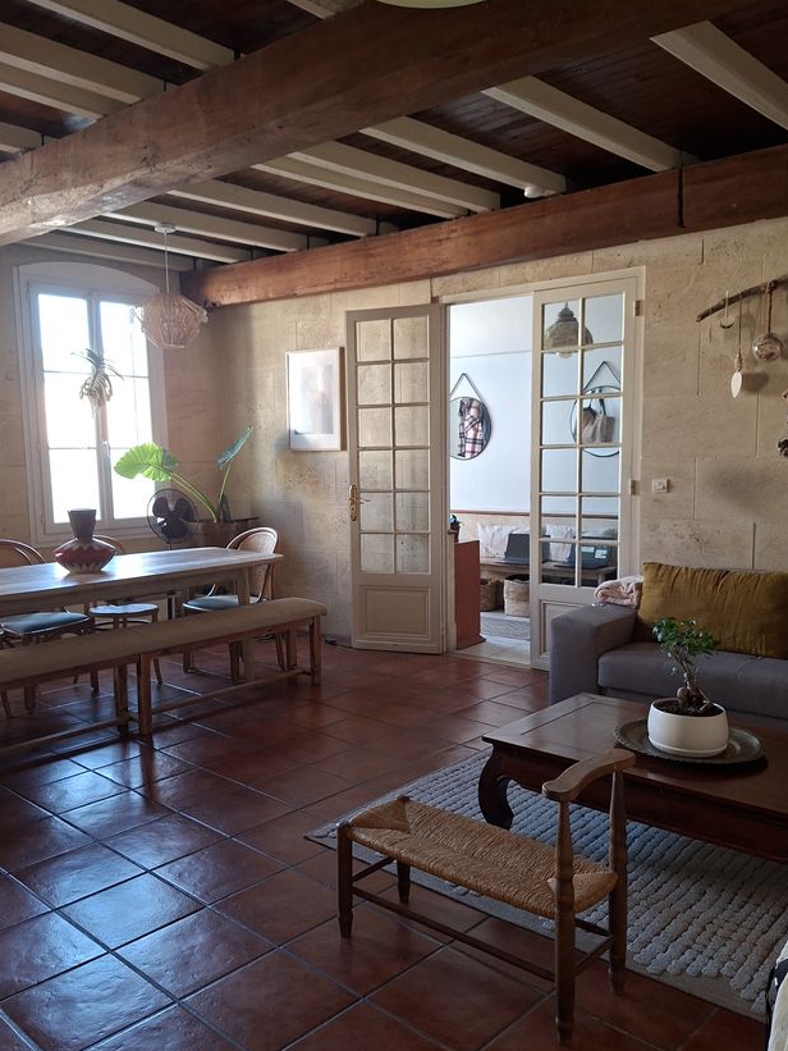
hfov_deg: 49.7
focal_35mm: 28
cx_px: 356
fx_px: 850
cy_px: 527
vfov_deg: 63.4
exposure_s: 1/100
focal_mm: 5.54
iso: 250
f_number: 1.8
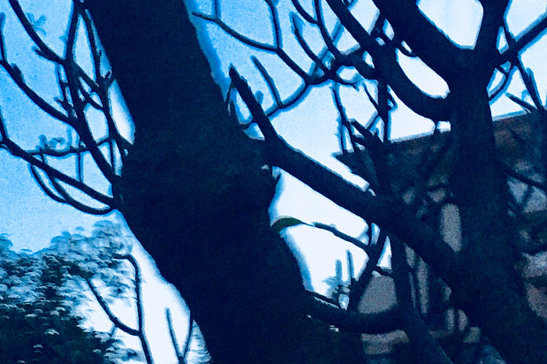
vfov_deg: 16.7
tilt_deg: +31.5
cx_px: 218
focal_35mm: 78
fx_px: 1184
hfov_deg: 26.0
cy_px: -73
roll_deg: -0.2
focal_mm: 4.15
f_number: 2.2
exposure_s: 1/20
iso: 250
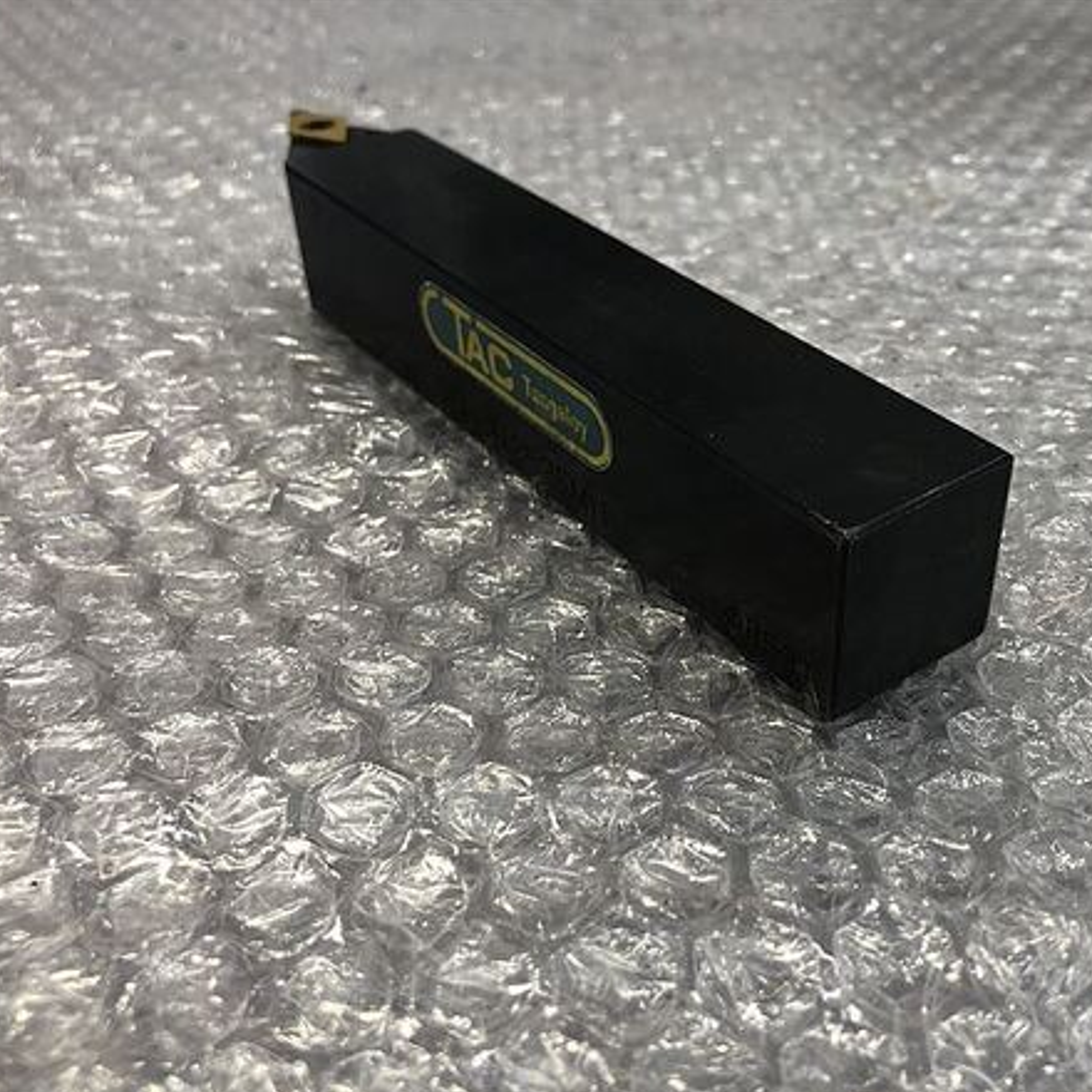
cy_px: 593
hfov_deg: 45.6
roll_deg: -0.1
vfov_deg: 46.0
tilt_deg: -35.3
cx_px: 687
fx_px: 1285
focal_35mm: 36
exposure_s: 1/33
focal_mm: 3.99
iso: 25
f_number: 1.8
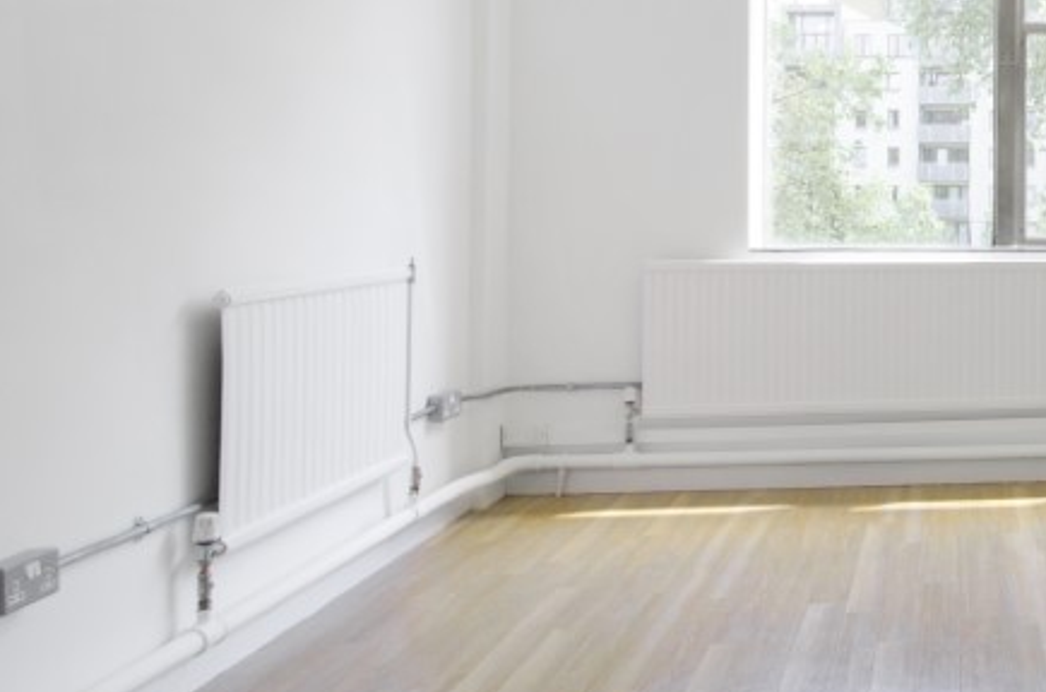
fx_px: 1160
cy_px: 151
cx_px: 1238
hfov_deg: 37.5
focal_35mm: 40
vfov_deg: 32.5
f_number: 8
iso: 100
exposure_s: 1/40
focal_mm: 10
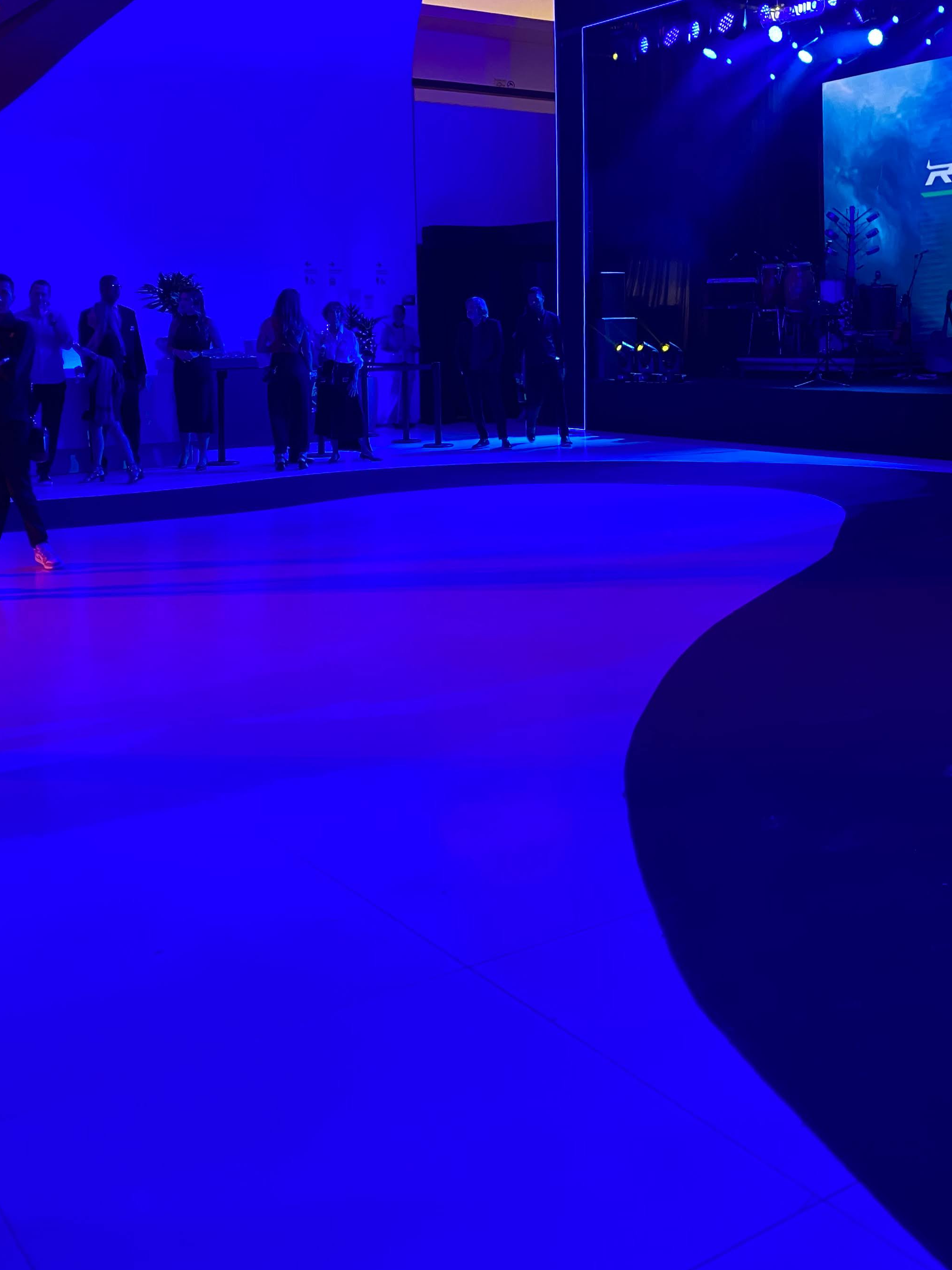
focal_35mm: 39
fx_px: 1430
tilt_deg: -1.6
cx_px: 629
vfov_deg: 46.7
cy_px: 369
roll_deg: +0.5
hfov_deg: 36.5
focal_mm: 4.25
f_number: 1.8
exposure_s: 1/39
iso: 320
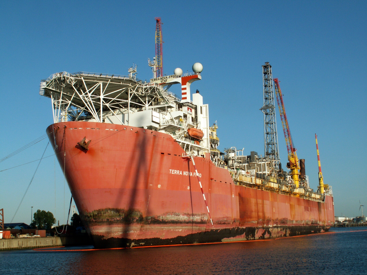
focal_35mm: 47
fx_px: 498
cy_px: 138
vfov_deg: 30.9
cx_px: 184
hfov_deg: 40.4
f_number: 8
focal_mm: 7.76
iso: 50
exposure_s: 1/320
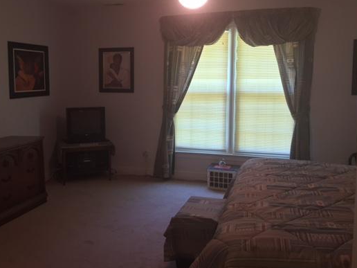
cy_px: 118
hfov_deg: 51.1
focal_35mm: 36
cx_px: 145
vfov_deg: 39.6
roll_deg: -1.3
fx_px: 371
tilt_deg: -5.4
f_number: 2.2
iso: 125
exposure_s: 1/30
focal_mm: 4.15
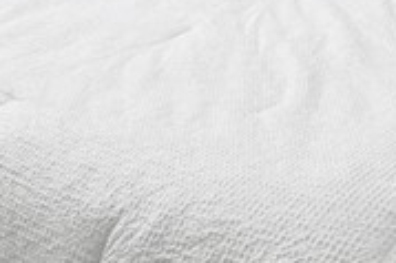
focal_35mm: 97
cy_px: -292
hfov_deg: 20.5
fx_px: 1066
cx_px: 381
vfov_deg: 12.2
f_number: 9
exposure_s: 1/13
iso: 640
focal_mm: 16
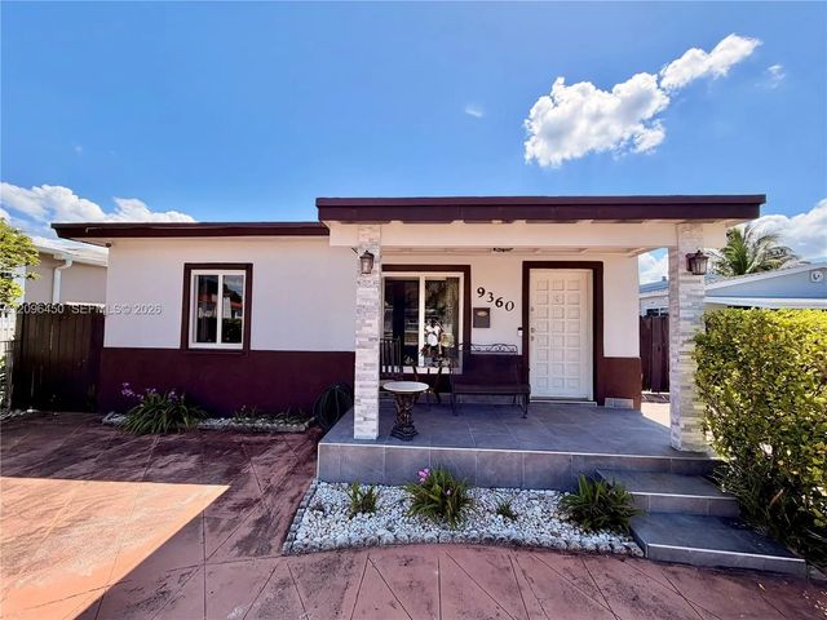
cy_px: 310
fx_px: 334
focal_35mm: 14
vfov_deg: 85.7
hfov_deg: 102.1
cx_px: 414
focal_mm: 2.22
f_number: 2.2
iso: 32
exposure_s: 1/799
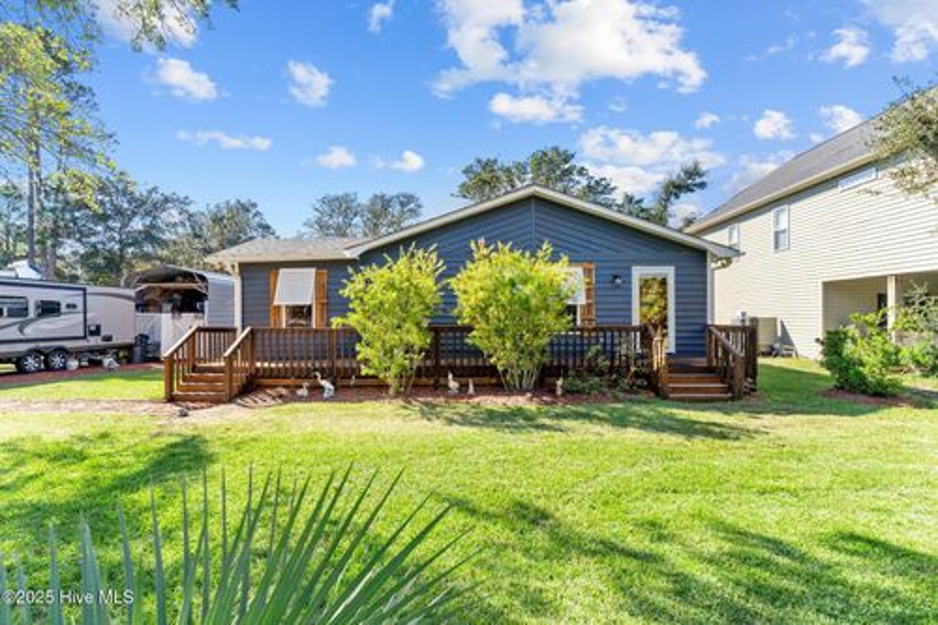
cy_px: 312
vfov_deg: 70.4
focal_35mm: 17
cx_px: 469
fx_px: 443
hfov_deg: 93.3
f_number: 5.6
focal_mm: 17
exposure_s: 1/1250
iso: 500
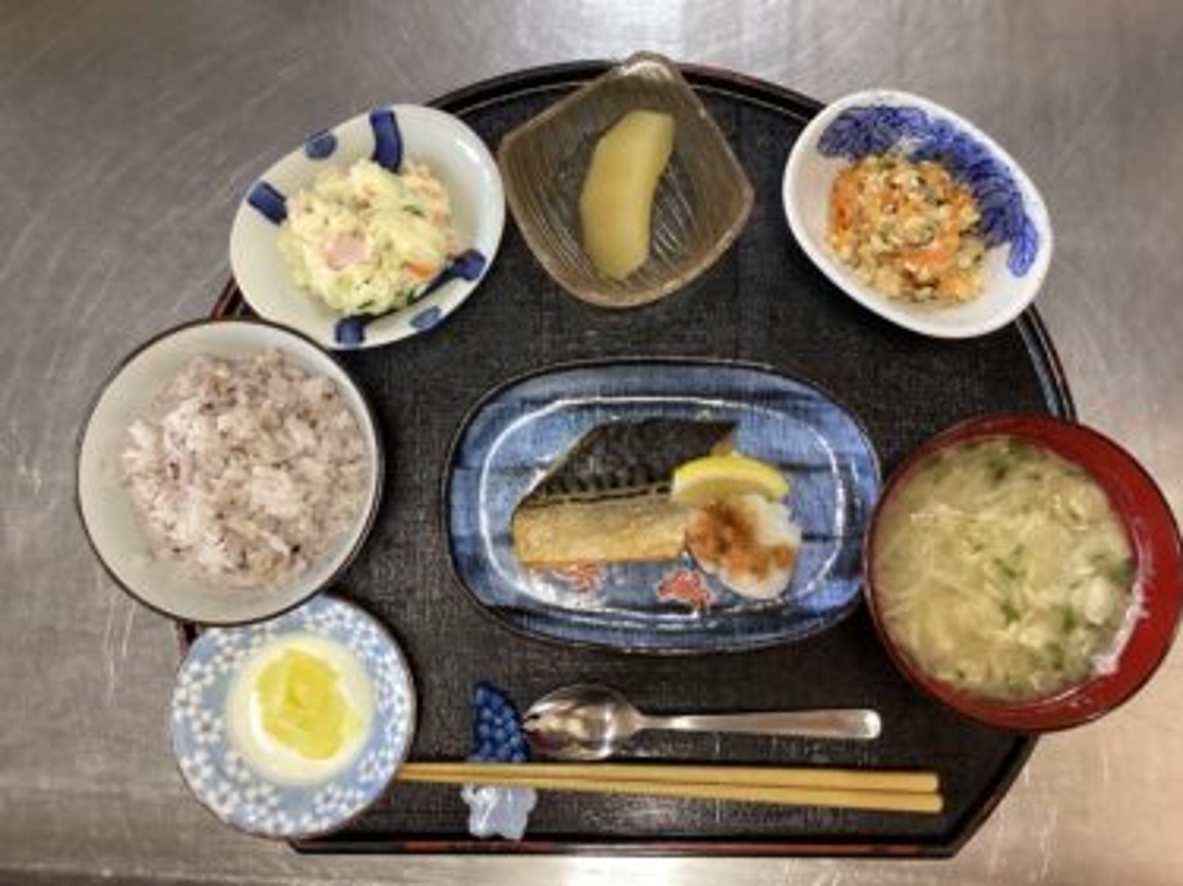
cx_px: 592
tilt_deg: -84.7
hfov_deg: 58.4
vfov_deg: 45.4
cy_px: 443
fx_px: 1059
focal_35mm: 31
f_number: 2.4
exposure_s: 1/60
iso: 250
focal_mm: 3.3
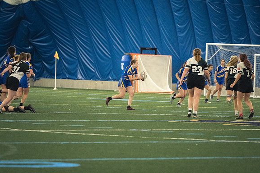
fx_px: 2181
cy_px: 86
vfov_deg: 4.6
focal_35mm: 302
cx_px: 130
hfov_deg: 6.8
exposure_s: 1/500
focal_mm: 200
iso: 10000
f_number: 2.8
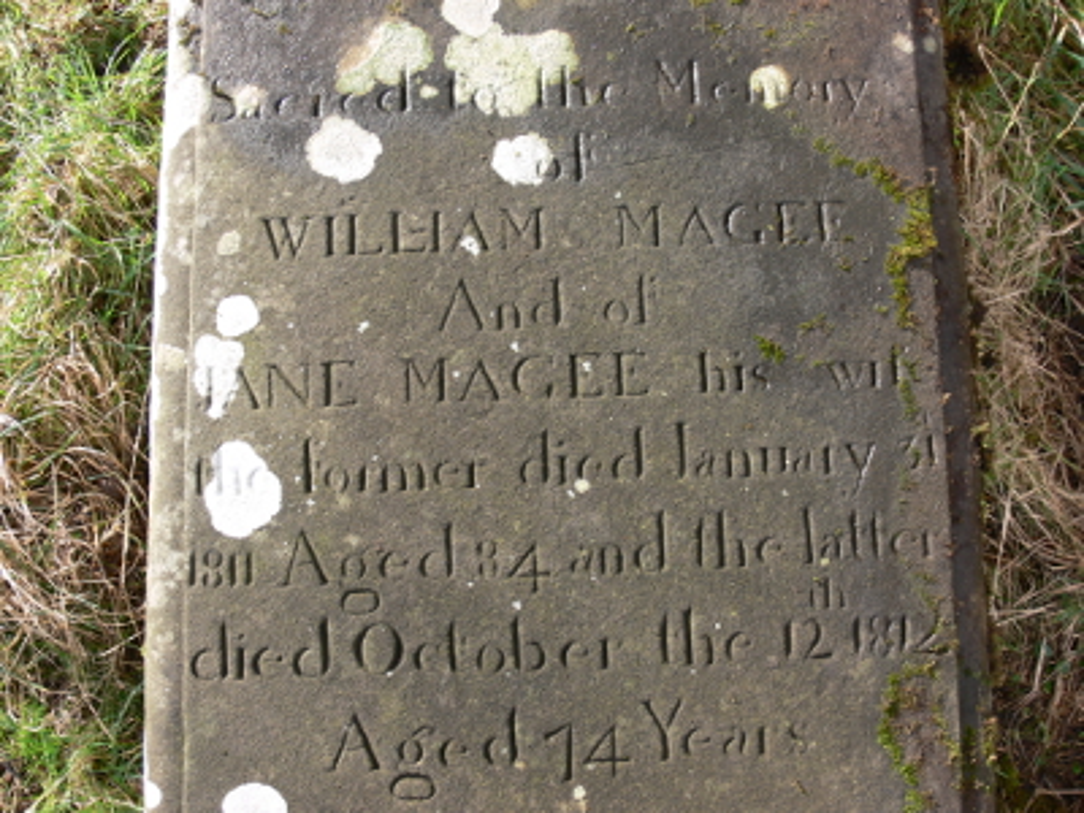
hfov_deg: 52.6
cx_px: 542
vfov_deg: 40.7
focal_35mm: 35
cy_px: 406
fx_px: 1096
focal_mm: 7.4
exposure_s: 1/100
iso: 80
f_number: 4.5
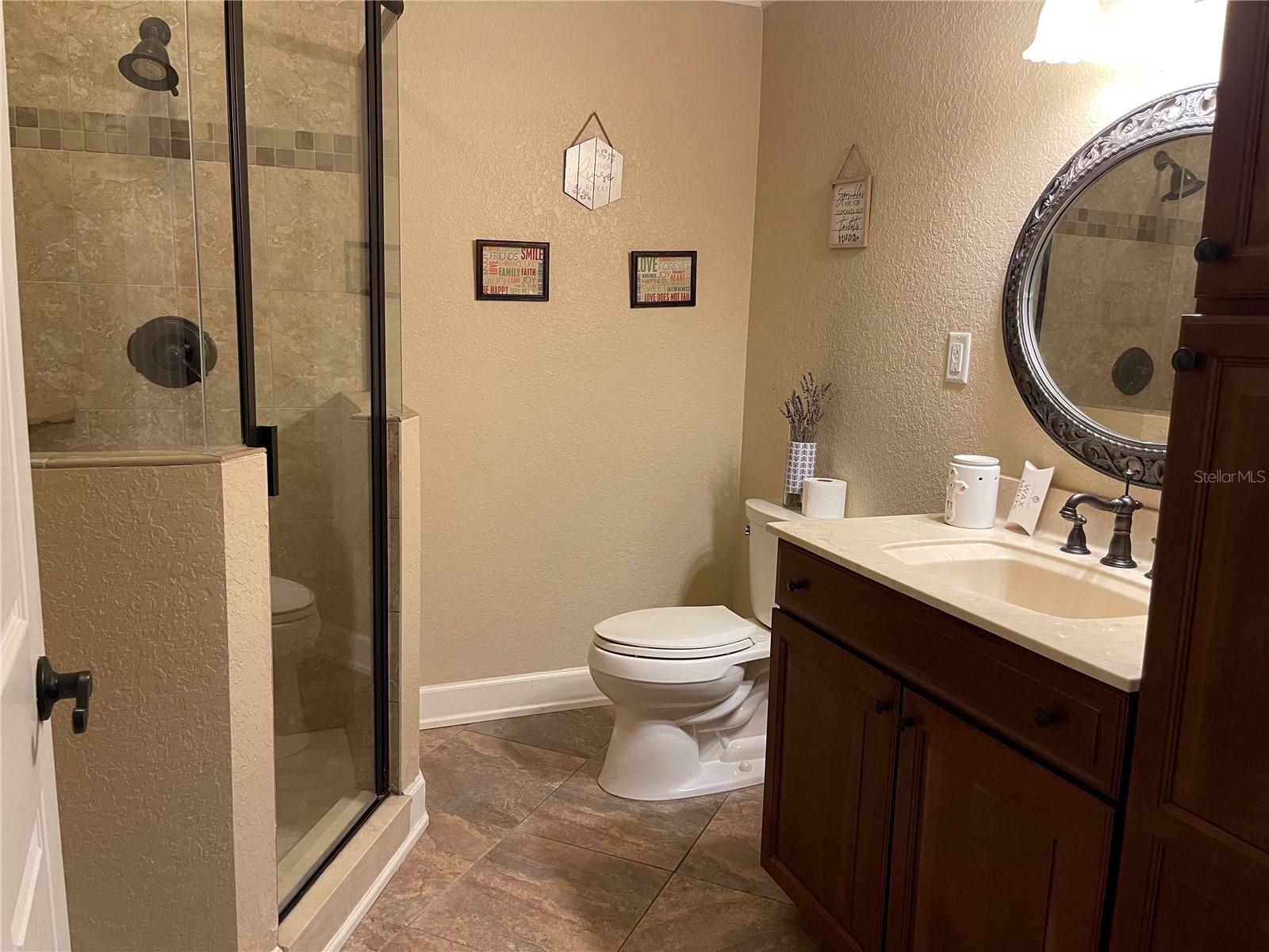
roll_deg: -0.5
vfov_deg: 53.1
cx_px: 634
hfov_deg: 67.3
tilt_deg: -9.7
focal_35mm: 26
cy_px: 476
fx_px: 953
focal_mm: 5.1
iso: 320
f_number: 1.6
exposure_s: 1/60
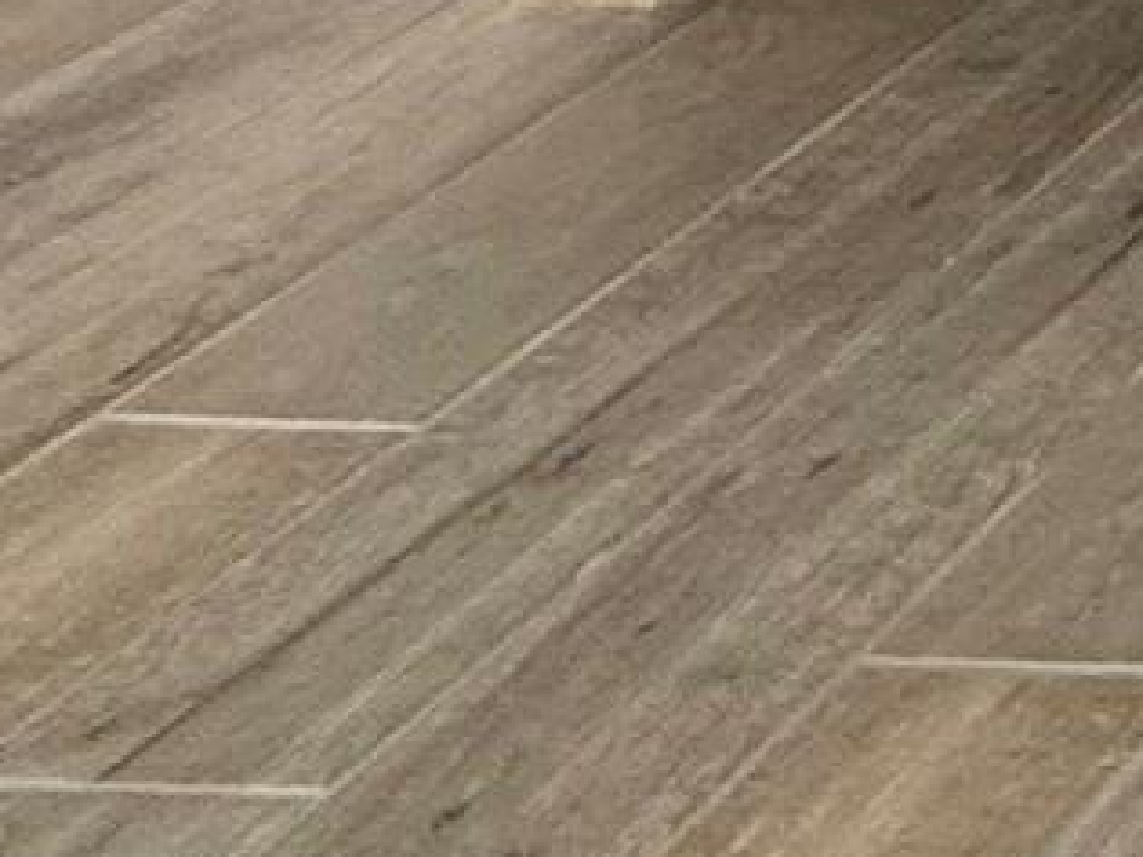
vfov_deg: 11.7
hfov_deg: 12.9
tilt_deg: -1.3
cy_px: -1471
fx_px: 3004
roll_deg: -1.5
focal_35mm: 91
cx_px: 3077
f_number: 2.2
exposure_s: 1/120
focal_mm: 2.22
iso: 125
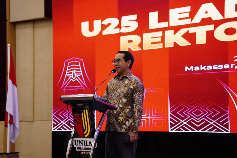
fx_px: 691
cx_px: 118
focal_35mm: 105
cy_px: 79
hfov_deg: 19.5
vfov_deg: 13.0
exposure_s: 1/100
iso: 2000
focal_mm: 70
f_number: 2.8
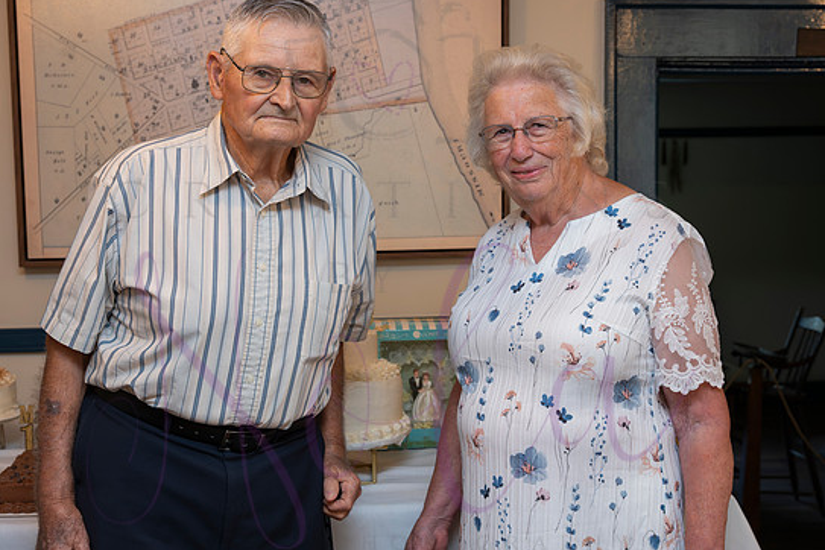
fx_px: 1123
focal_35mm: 49
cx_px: 390
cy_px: 274
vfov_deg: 27.5
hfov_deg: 40.3
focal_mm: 45
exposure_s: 1/60
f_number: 6.3
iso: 800
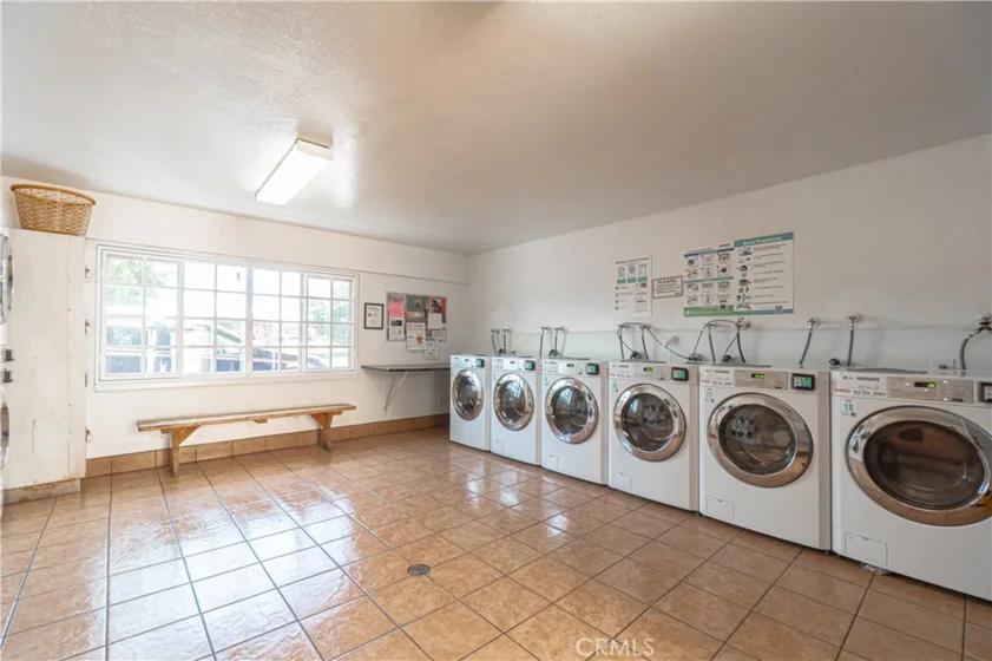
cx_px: 496
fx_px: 413
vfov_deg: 77.3
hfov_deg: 100.4
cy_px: 330
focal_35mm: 15
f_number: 7.1
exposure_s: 1/5
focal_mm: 10
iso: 64
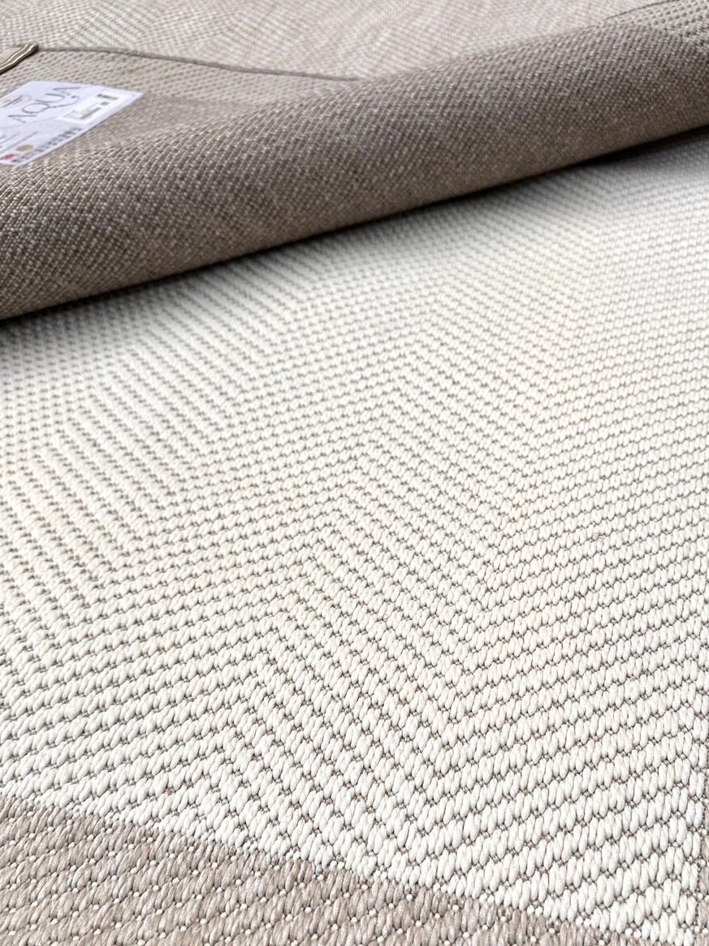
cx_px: 414
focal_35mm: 33
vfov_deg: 54.2
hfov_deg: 42.8
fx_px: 901
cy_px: 631
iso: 64
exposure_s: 1/121
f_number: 1.78
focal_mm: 6.86
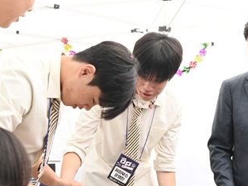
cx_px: 179
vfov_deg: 25.2
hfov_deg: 32.7
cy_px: 100
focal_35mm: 58
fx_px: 416
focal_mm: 27
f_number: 8
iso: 1000
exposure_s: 1/250
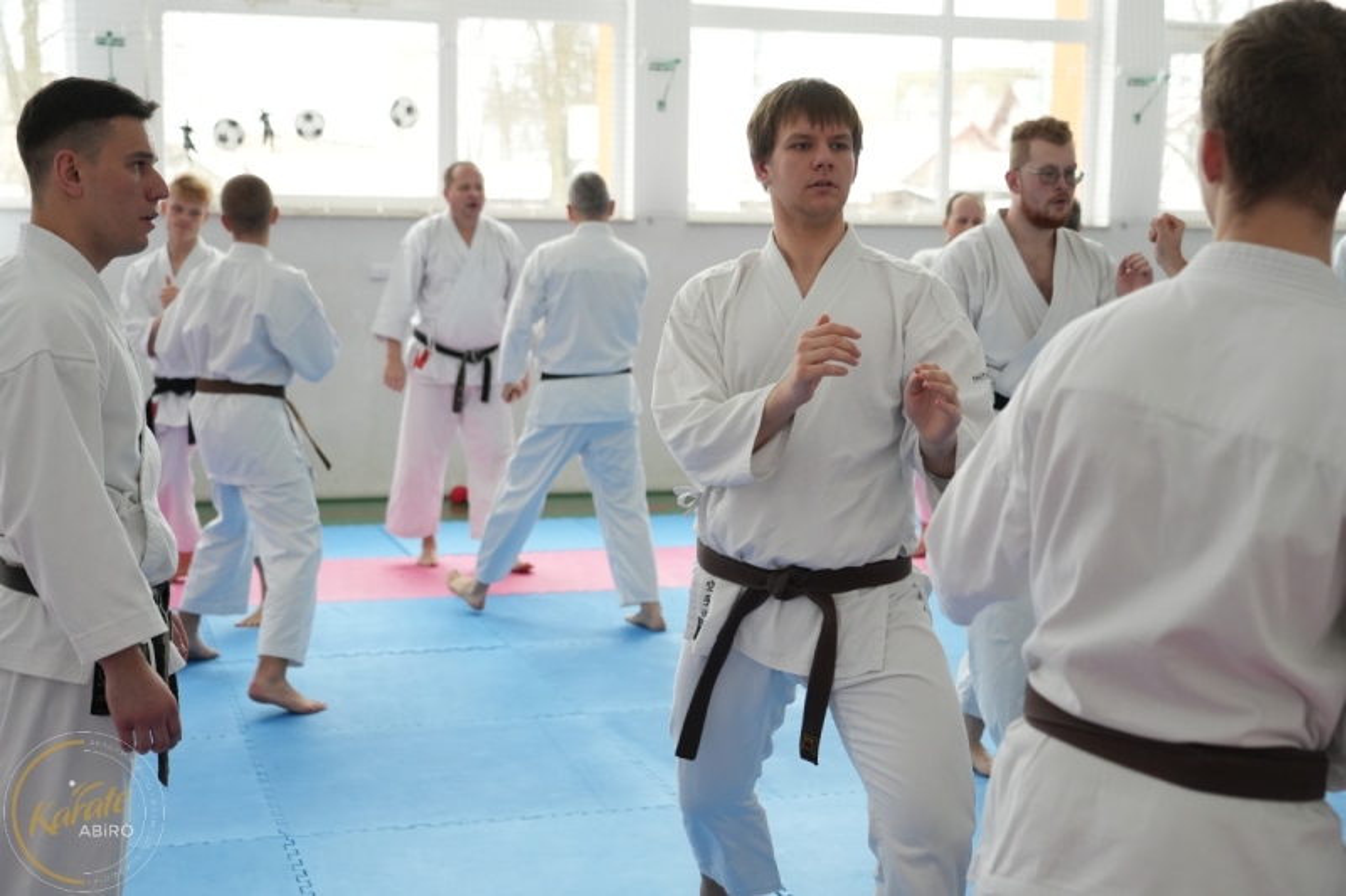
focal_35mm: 50
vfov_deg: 27.0
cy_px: 448
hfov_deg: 39.6
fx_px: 1869
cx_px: 673
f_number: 4
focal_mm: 50
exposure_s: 1/400
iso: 3200
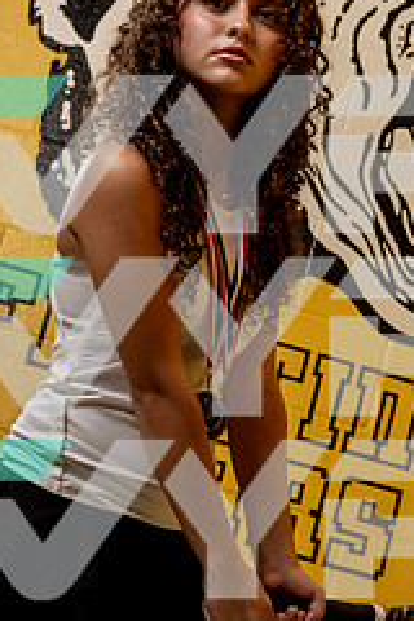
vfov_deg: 19.5
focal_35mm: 105
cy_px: 339
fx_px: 1811
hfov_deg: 13.0
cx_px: 300
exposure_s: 1/250
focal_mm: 56
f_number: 5.6
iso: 500
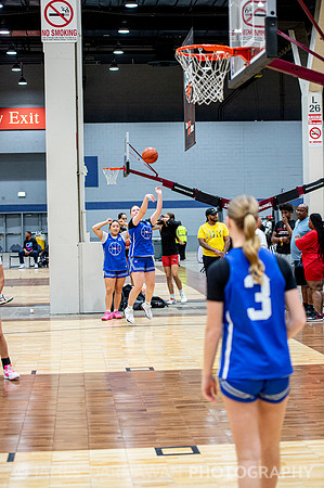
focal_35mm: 70
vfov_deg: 28.9
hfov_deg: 19.4
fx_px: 947
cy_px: 244
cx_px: 162
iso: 2500
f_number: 2.8
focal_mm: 70
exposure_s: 1/400
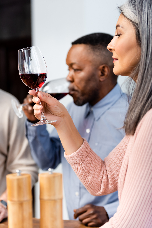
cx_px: 76
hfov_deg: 16.1
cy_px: 114
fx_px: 538
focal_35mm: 85
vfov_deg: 23.9
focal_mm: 85
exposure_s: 1/200
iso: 100
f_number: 2.8
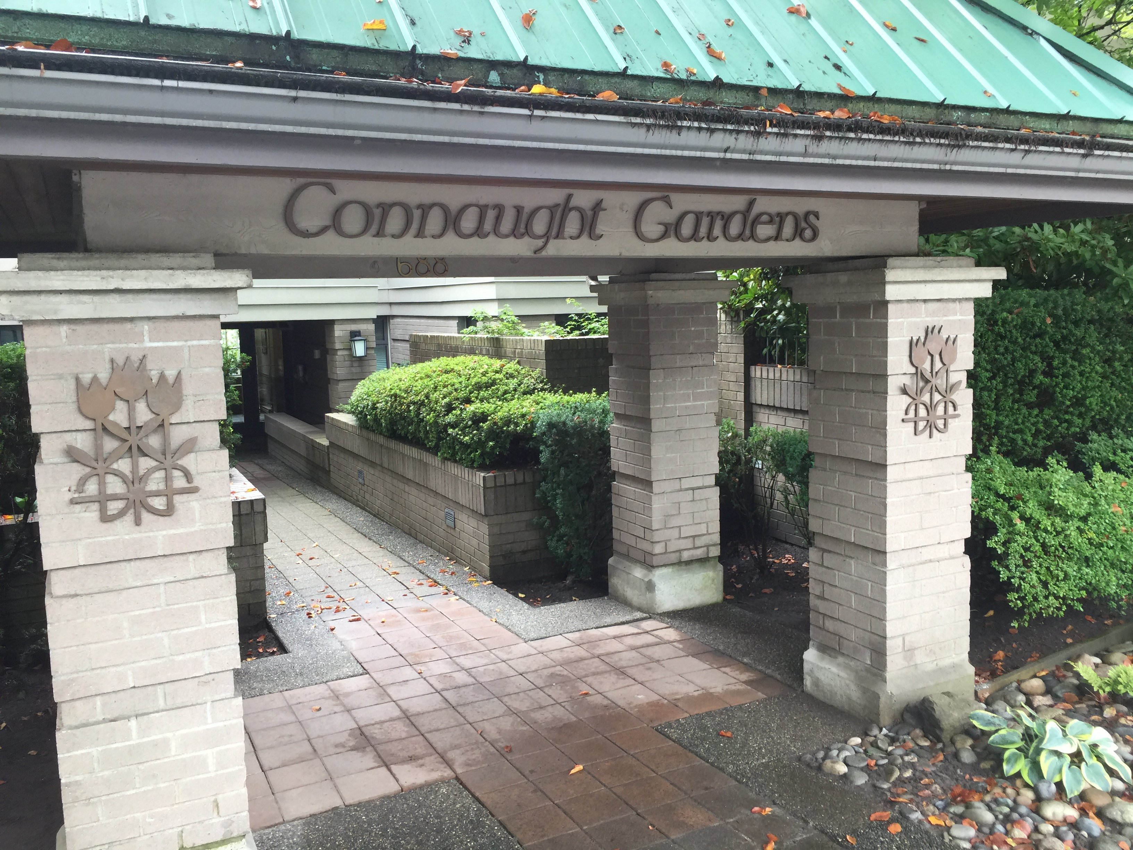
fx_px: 949
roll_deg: +0.3
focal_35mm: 29
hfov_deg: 61.7
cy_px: 425
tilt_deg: -2.9
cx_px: 566
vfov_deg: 48.2
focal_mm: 4.15
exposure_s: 1/40
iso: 32
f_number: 2.2
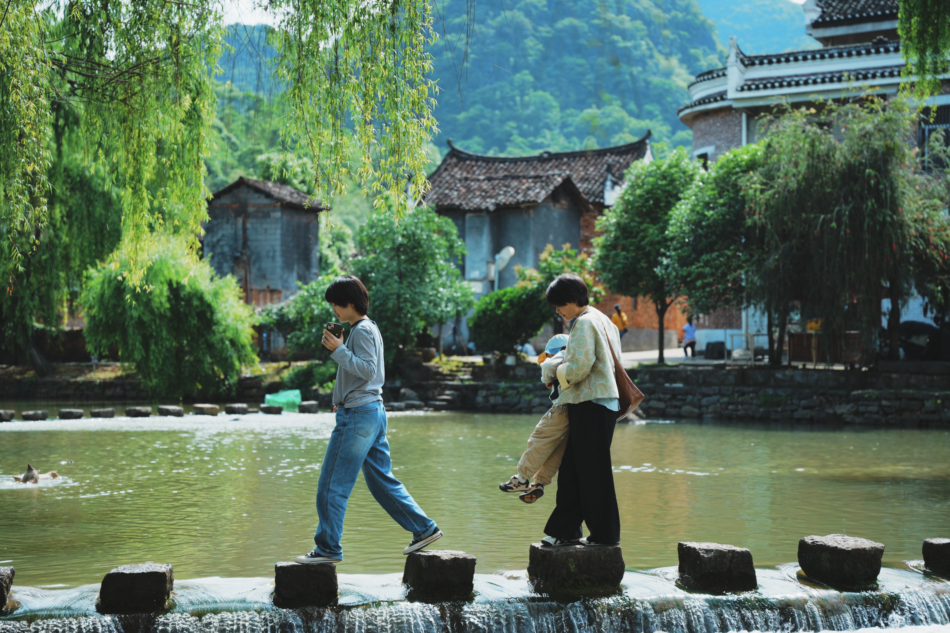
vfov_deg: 19.5
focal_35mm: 70
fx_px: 1847
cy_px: 316
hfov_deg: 28.8
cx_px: 475
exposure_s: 1/2500
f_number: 2.8
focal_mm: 70
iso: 125
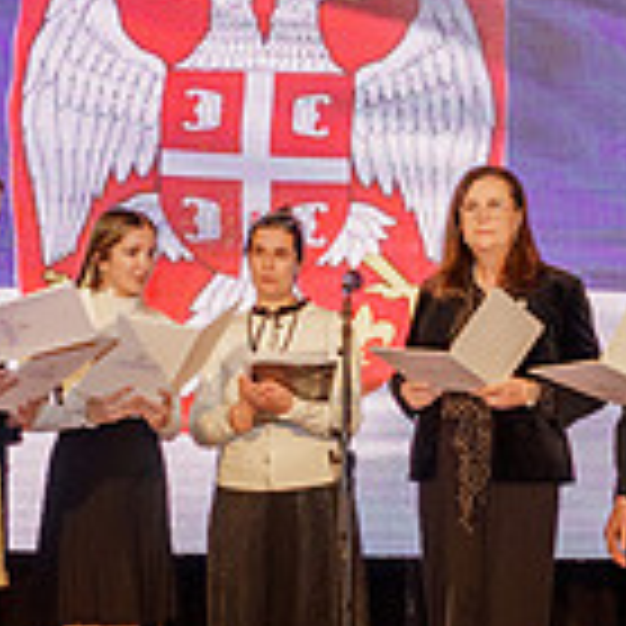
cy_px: 411
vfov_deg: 17.9
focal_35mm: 97
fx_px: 1985
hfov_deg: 17.8
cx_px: 464
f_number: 4
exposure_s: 1/250
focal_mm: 24
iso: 2500
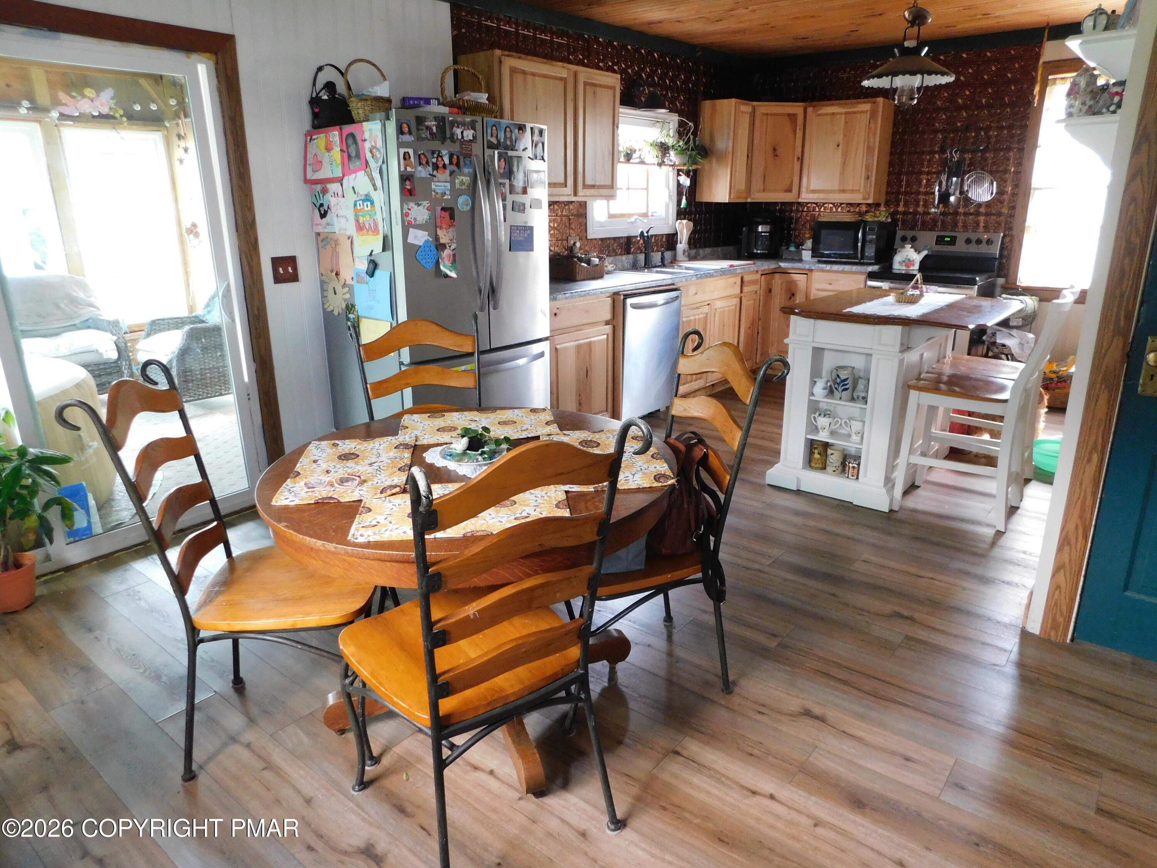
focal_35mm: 23
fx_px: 769
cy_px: 434
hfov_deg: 73.9
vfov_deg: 58.9
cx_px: 578
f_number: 3
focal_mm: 4
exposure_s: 1/20
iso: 400
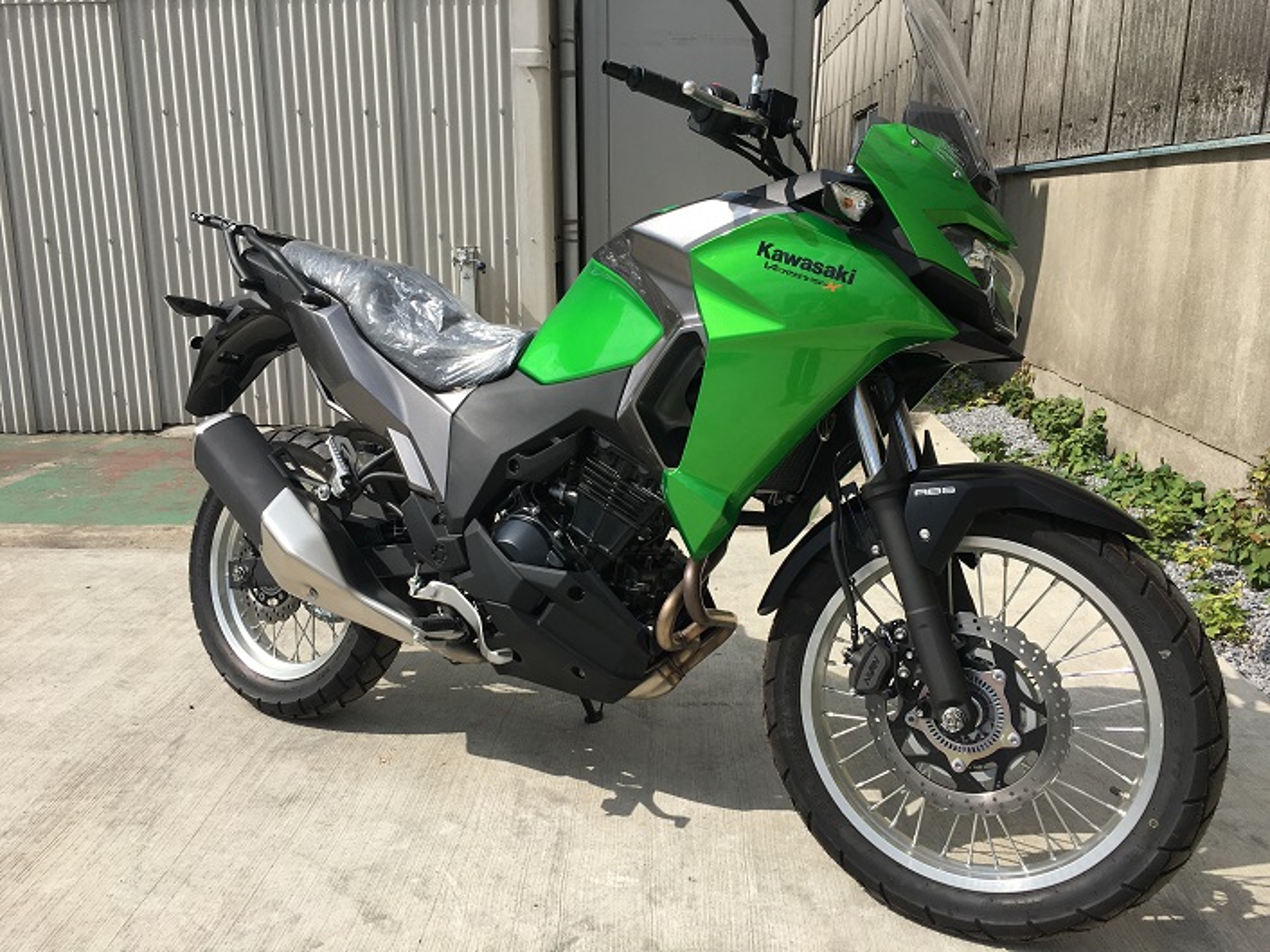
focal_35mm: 29
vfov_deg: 48.2
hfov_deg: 61.7
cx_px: 635
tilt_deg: -13.3
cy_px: 476
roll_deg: -1.0
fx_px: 1064
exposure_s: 1/1789
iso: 25
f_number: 2.2
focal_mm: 4.15
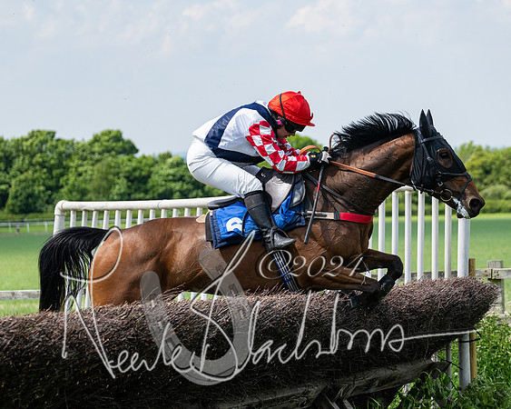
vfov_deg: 13.0
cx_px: 256
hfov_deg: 16.3
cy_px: 204
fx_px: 1789
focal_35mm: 118
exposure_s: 1/5000
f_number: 2.8
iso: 400
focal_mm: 70
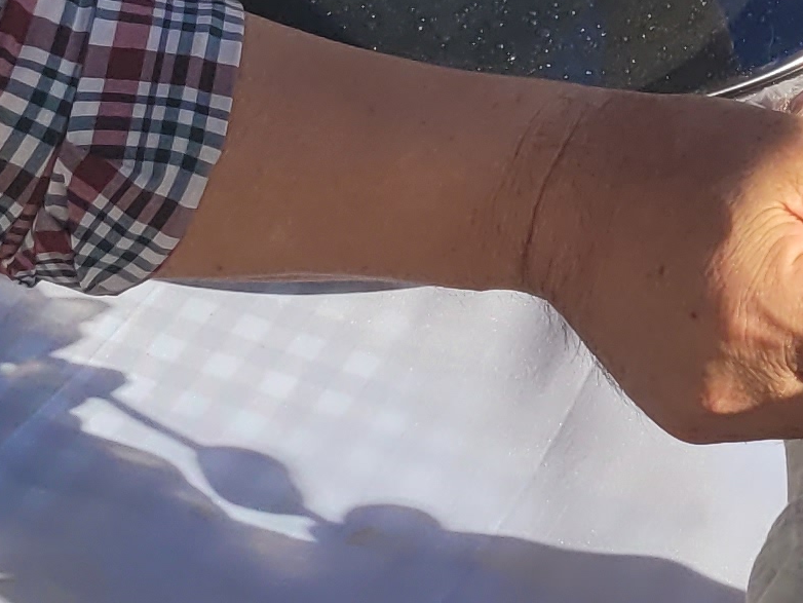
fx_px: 3109
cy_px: -704
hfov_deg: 14.5
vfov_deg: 10.0
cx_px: 778
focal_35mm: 134
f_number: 1.8
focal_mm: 5.4
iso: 40
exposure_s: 1/1915
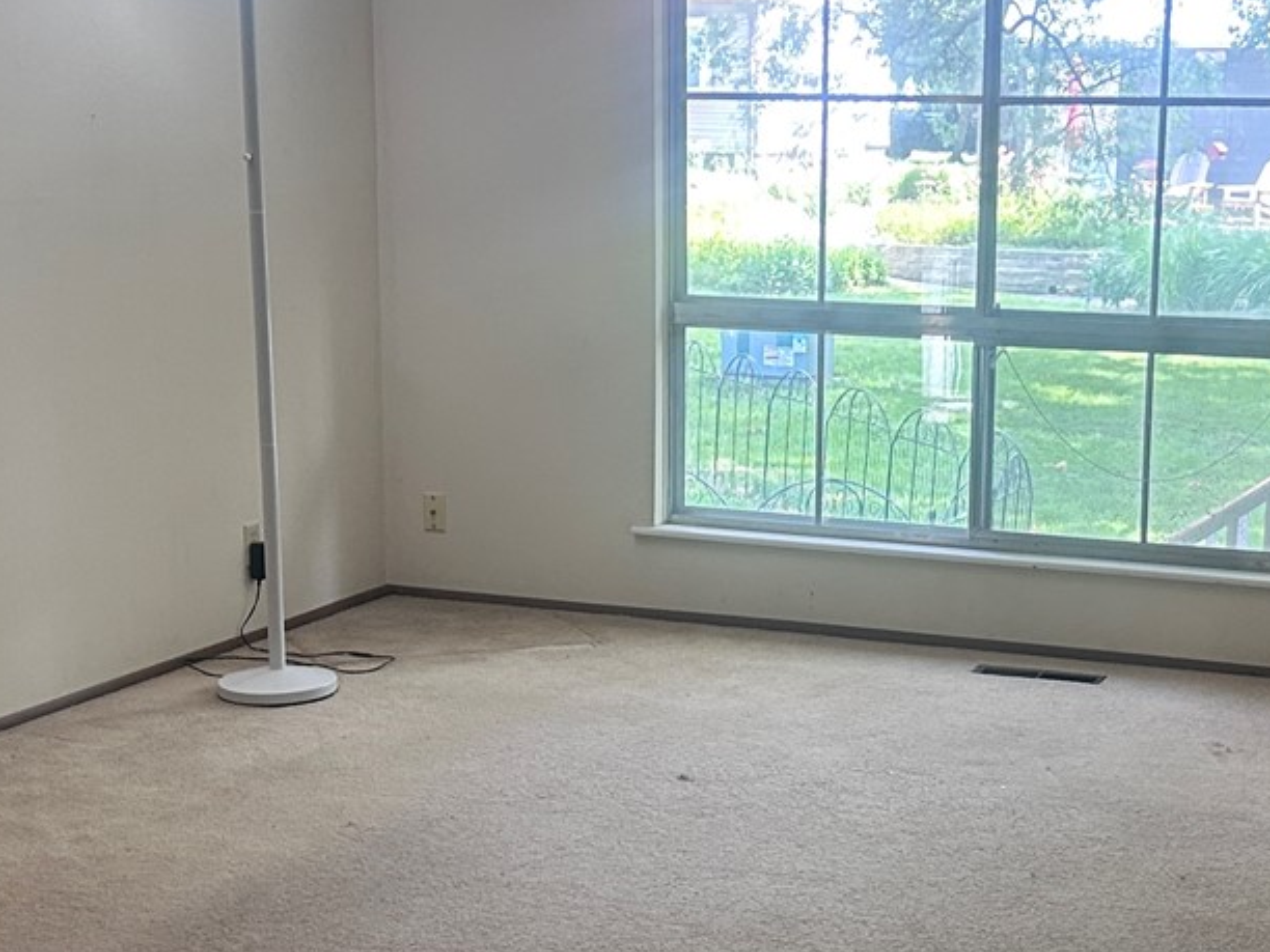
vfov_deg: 21.6
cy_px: 529
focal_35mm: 68
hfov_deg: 28.4
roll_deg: -0.4
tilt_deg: -8.7
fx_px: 2495
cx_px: 834
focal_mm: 5.7
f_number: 1.5
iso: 125
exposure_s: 1/121
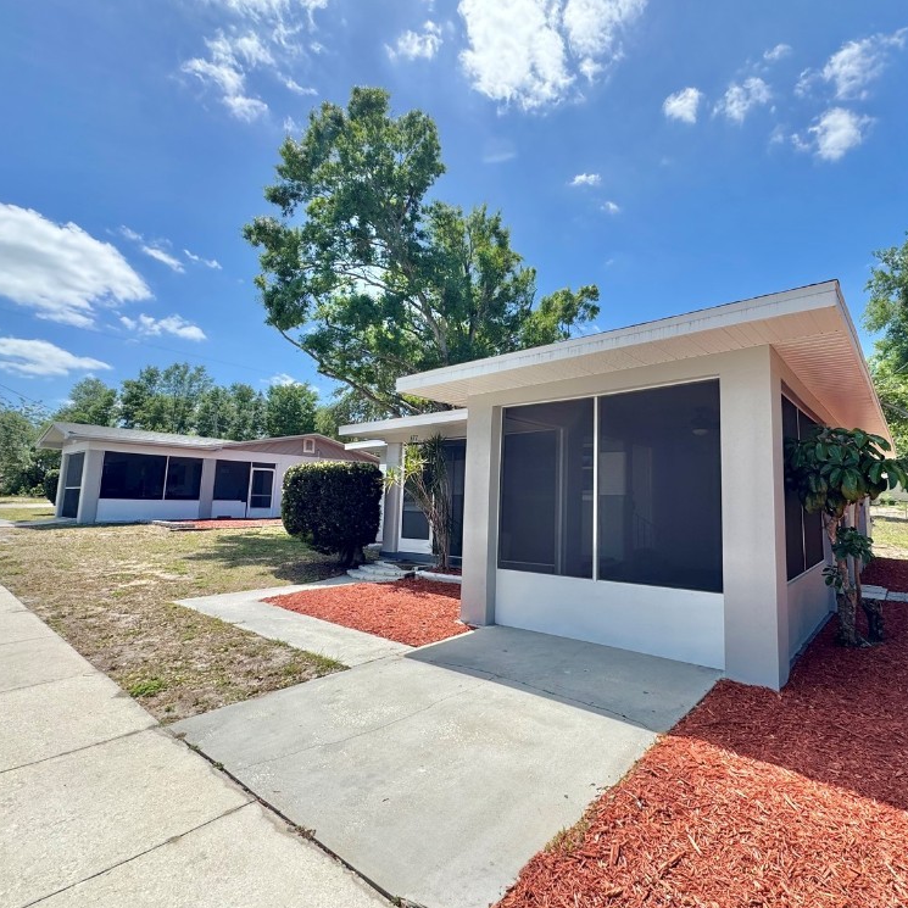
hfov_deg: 82.7
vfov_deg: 84.0
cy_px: 447
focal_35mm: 17
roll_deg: -0.6
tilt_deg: +6.8
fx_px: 505
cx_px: 555
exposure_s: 1/1094
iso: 40
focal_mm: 2.22
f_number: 2.2
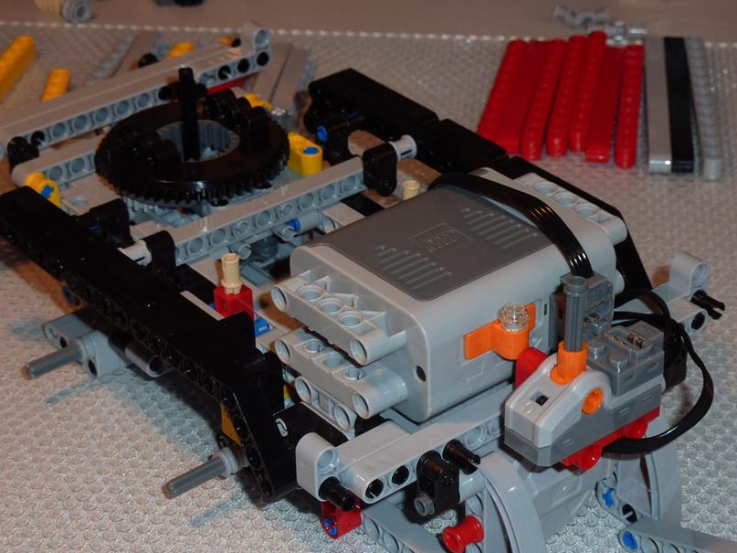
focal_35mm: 85
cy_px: 332
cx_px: 417
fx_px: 1809
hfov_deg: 23.0
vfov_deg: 17.3
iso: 100
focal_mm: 11
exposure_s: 1/30
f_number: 4.1
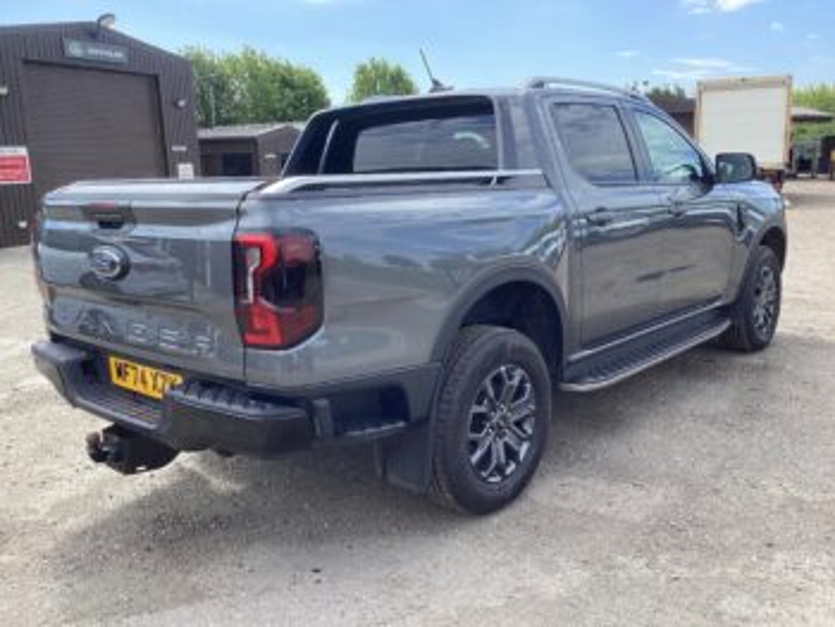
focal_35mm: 31
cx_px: 418
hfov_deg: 58.3
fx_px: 748
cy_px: 314
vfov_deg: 45.5
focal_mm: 3.3
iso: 25
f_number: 2.4
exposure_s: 1/350
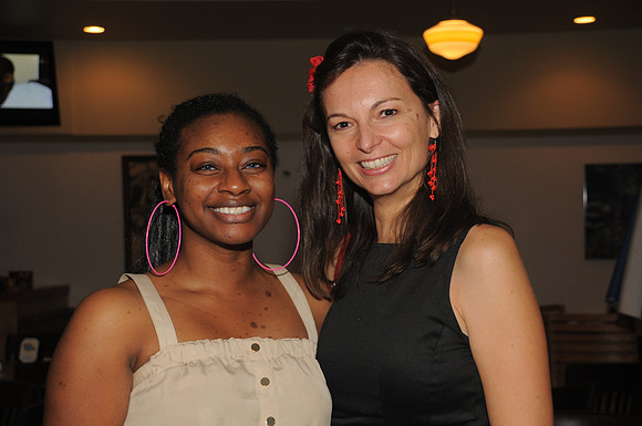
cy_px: 213
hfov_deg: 28.1
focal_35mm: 72
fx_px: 1282
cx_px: 321
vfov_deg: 18.9
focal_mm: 48
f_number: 5.6
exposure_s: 1/60
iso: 400
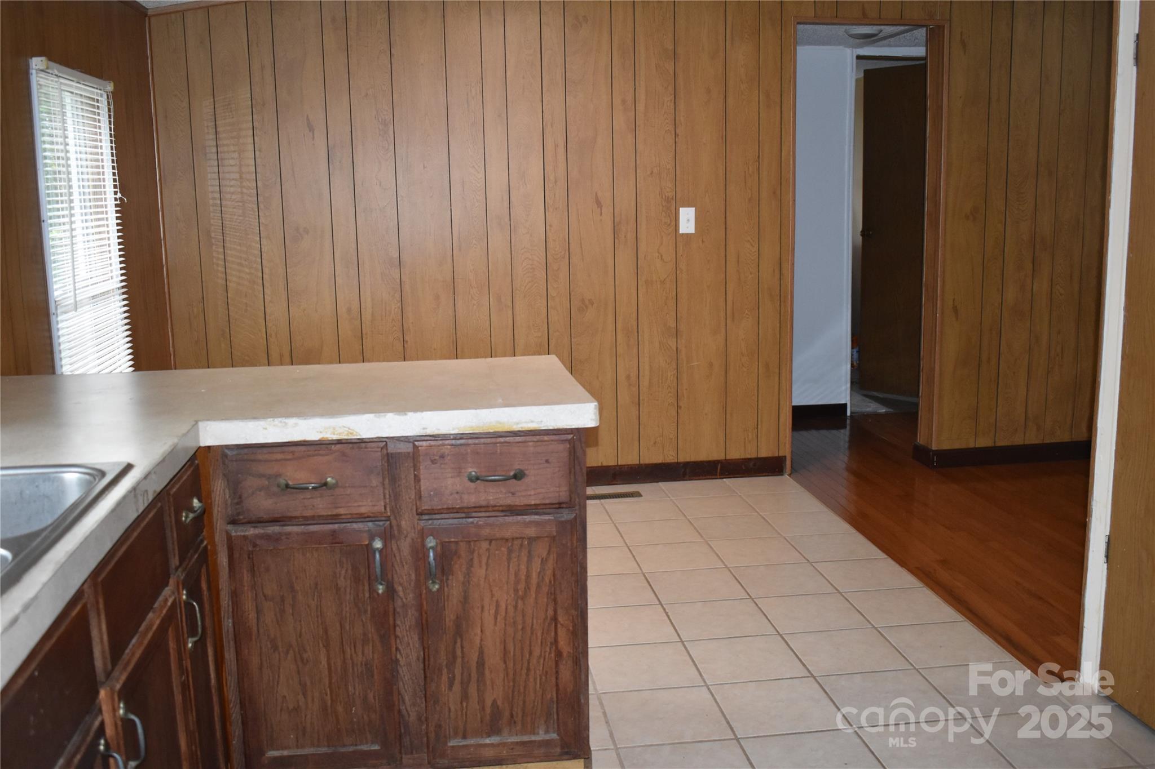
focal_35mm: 34
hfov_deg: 55.1
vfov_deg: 38.4
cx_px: 578
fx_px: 1107
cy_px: 384
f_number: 3.8
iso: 1600
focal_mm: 23
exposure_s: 1/125
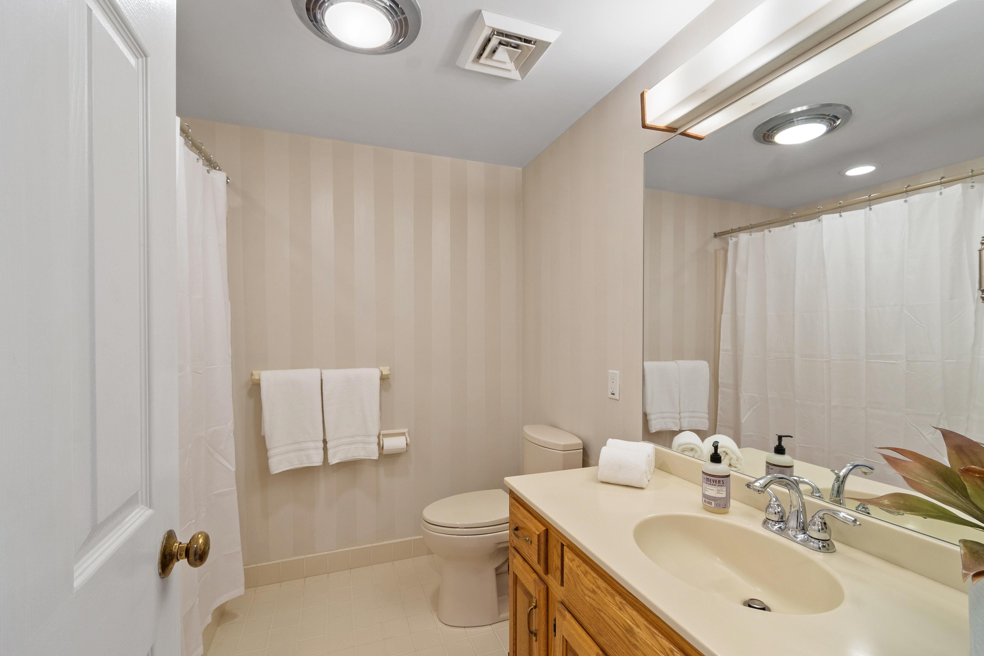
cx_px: 492
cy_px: 328
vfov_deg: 77.3
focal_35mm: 15
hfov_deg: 100.4
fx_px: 410
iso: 320
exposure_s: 1/1.25
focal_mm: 10
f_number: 8
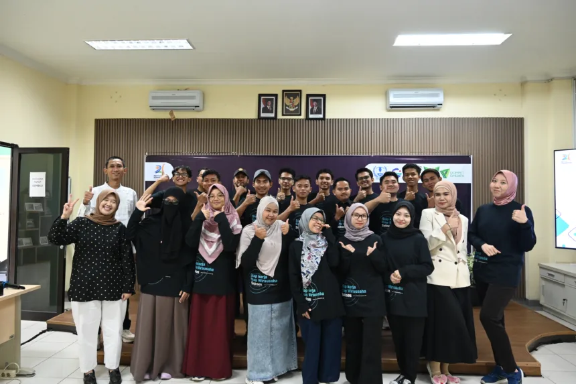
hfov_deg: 69.4
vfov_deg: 49.5
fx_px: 416
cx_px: 288
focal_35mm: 26
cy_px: 192
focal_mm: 26
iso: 3200
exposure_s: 1/80
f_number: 4
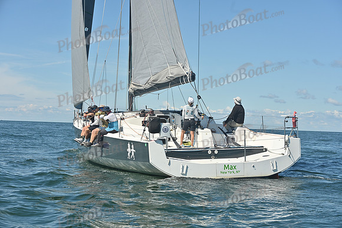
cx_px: 171
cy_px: 114
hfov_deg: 28.8
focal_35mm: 70
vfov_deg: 19.5
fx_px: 665
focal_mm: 70
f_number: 7.1
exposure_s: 1/1600
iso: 250
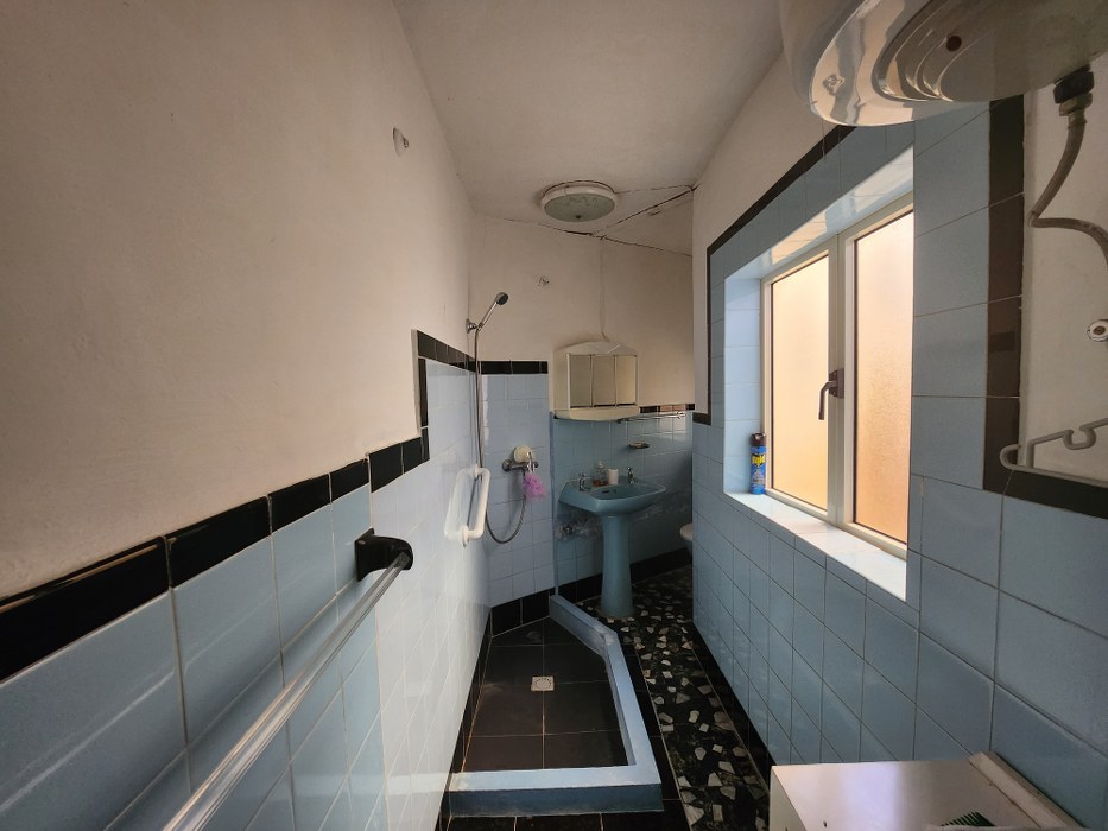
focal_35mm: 13
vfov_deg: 89.9
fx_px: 416
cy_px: 416
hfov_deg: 106.2
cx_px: 554
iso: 100
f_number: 2.2
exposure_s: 1/50
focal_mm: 1.7
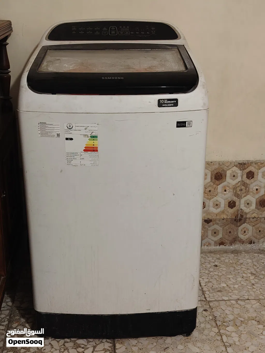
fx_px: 500
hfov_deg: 29.7
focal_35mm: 49
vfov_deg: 38.9
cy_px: 176
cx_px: 132
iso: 1400
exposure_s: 1/25
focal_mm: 5.25
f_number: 1.75
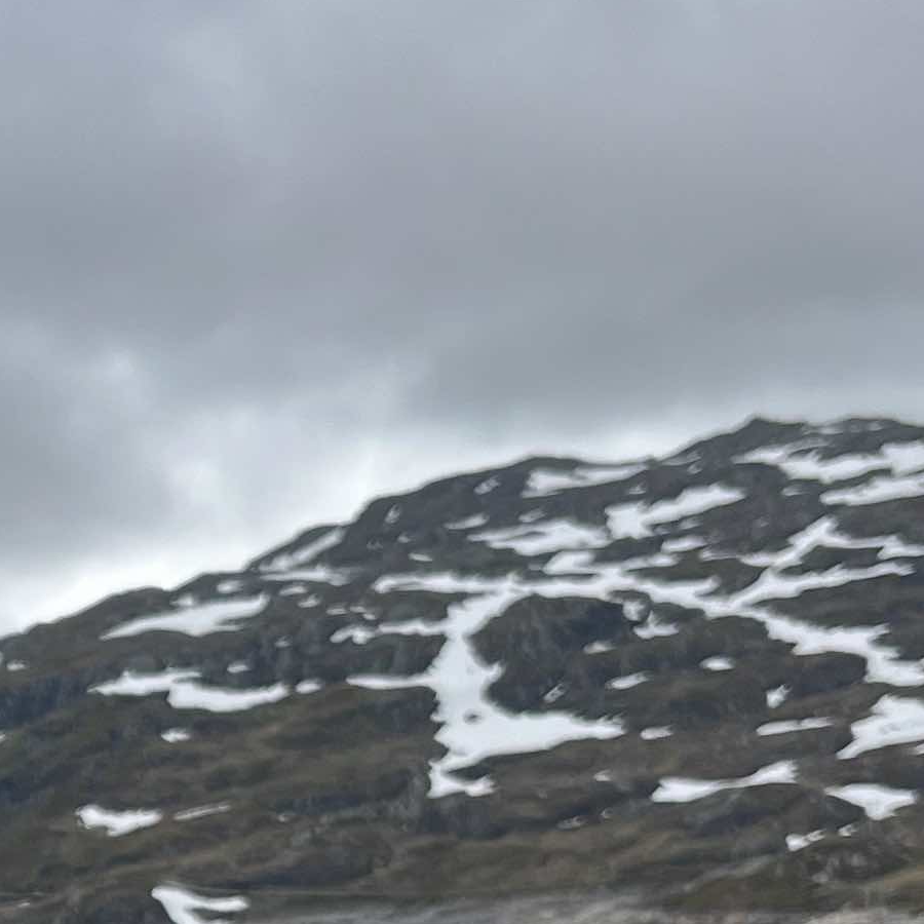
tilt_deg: -7.5
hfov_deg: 16.4
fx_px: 3111
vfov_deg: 15.9
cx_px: -77
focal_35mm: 103
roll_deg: +5.4
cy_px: 1242
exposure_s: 1/2899
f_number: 1.6
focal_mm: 5.1
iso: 50
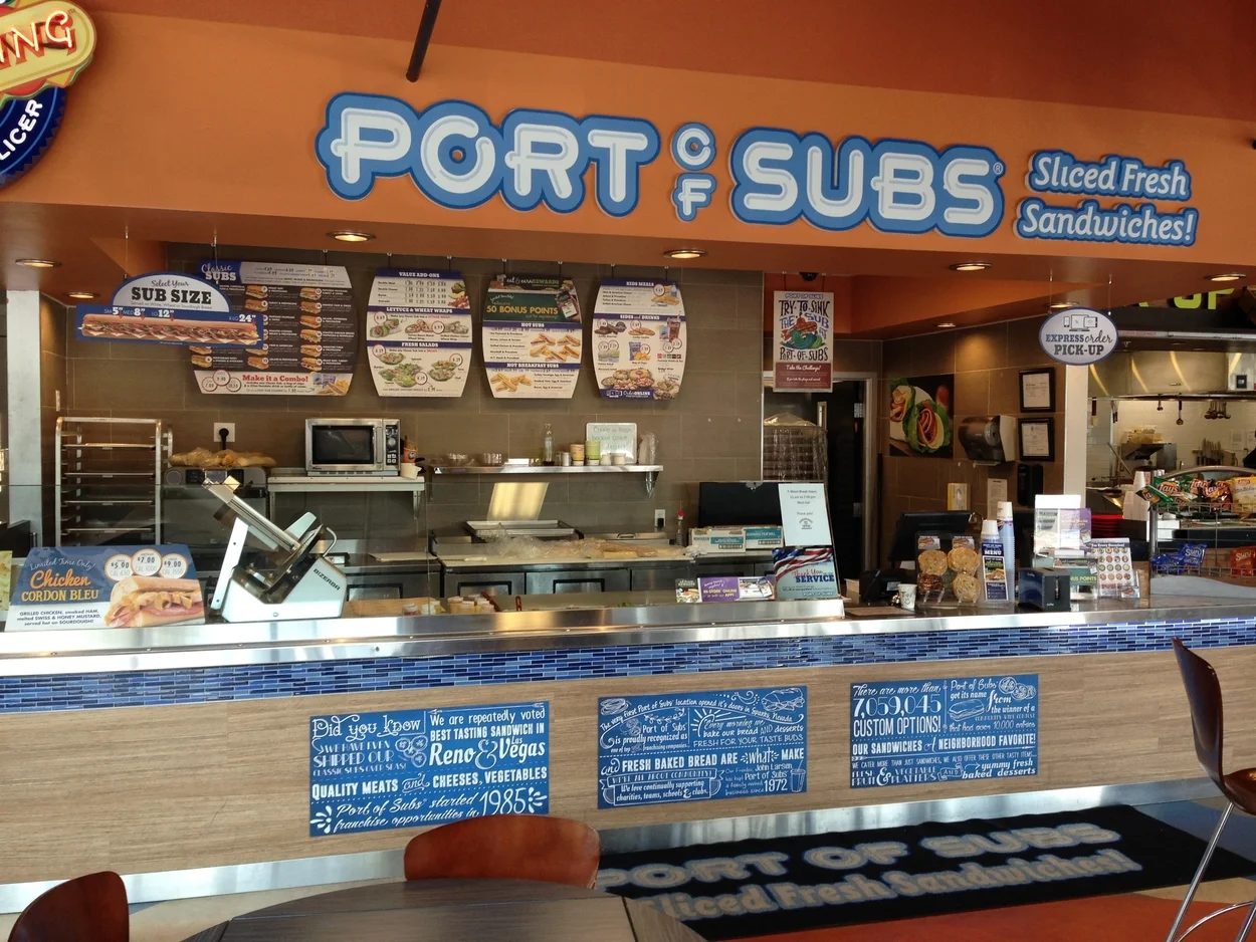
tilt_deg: -3.2
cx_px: 628
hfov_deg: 55.3
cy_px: 471
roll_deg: +1.3
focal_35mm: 33
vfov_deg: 43.0
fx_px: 1198
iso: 64
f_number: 2.4
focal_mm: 4.12
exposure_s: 1/60
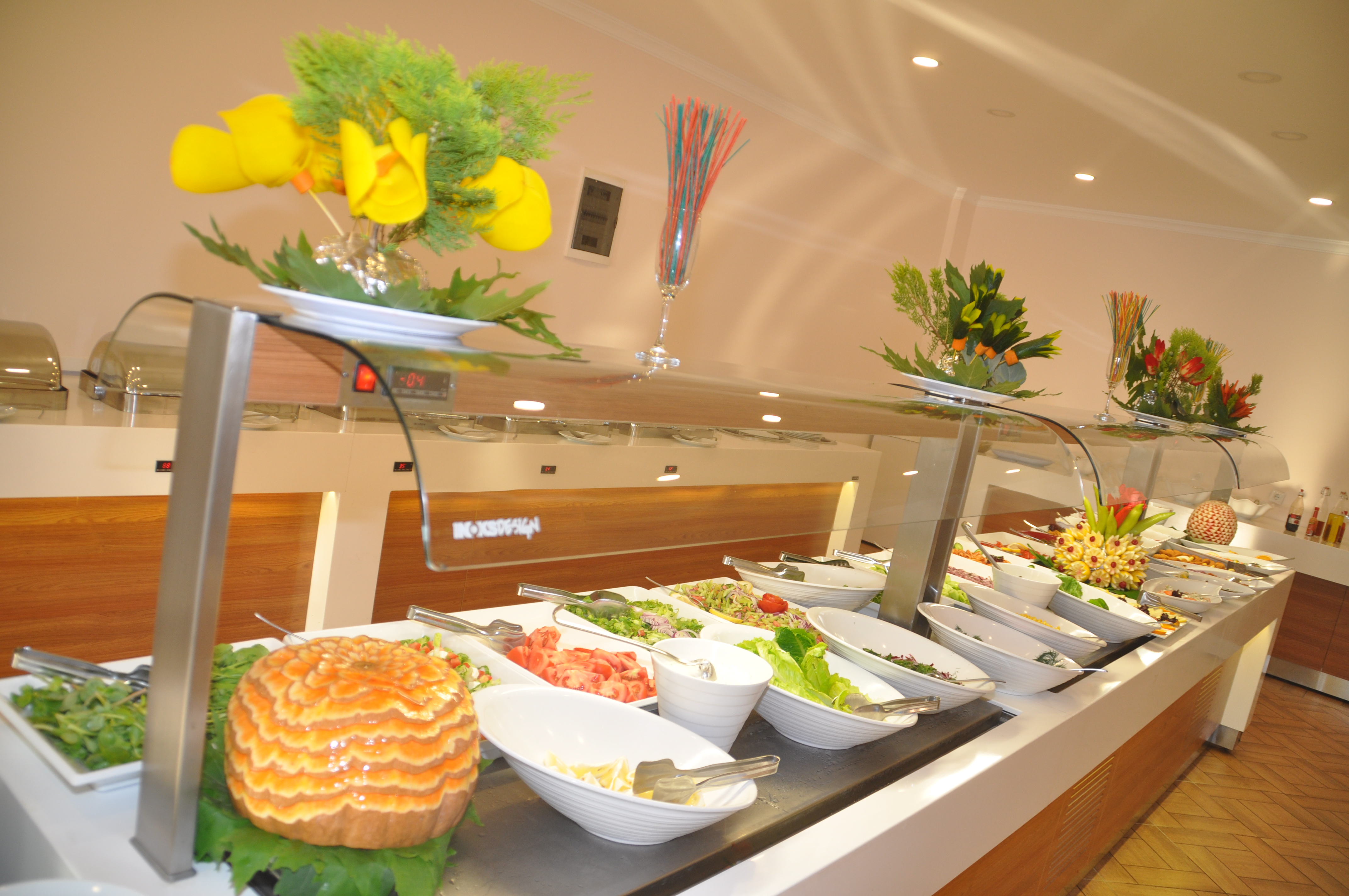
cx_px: 674
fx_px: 1011
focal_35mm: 27
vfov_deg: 47.8
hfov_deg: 67.4
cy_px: 448
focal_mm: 18
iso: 400
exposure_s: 1/60
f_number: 5
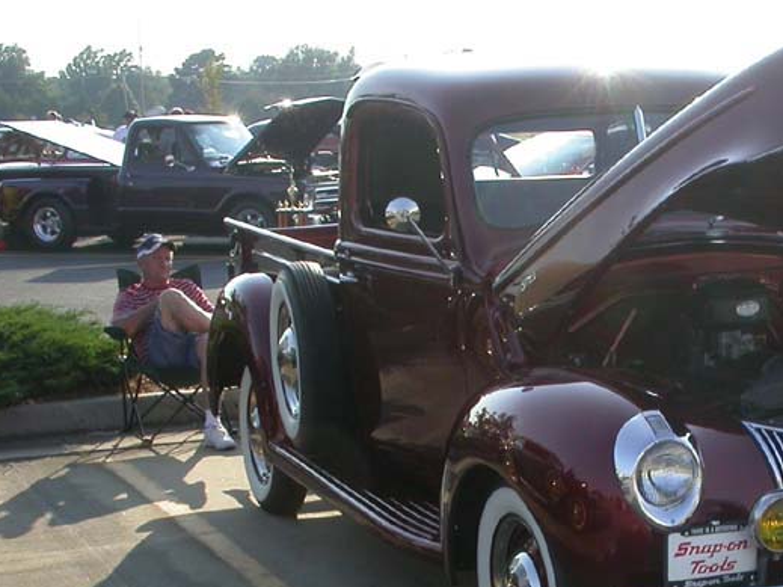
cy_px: 477
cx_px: 596
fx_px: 1696
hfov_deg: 25.7
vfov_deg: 19.4
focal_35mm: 75
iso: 100
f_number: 7.5
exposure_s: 1/154
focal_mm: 7.85
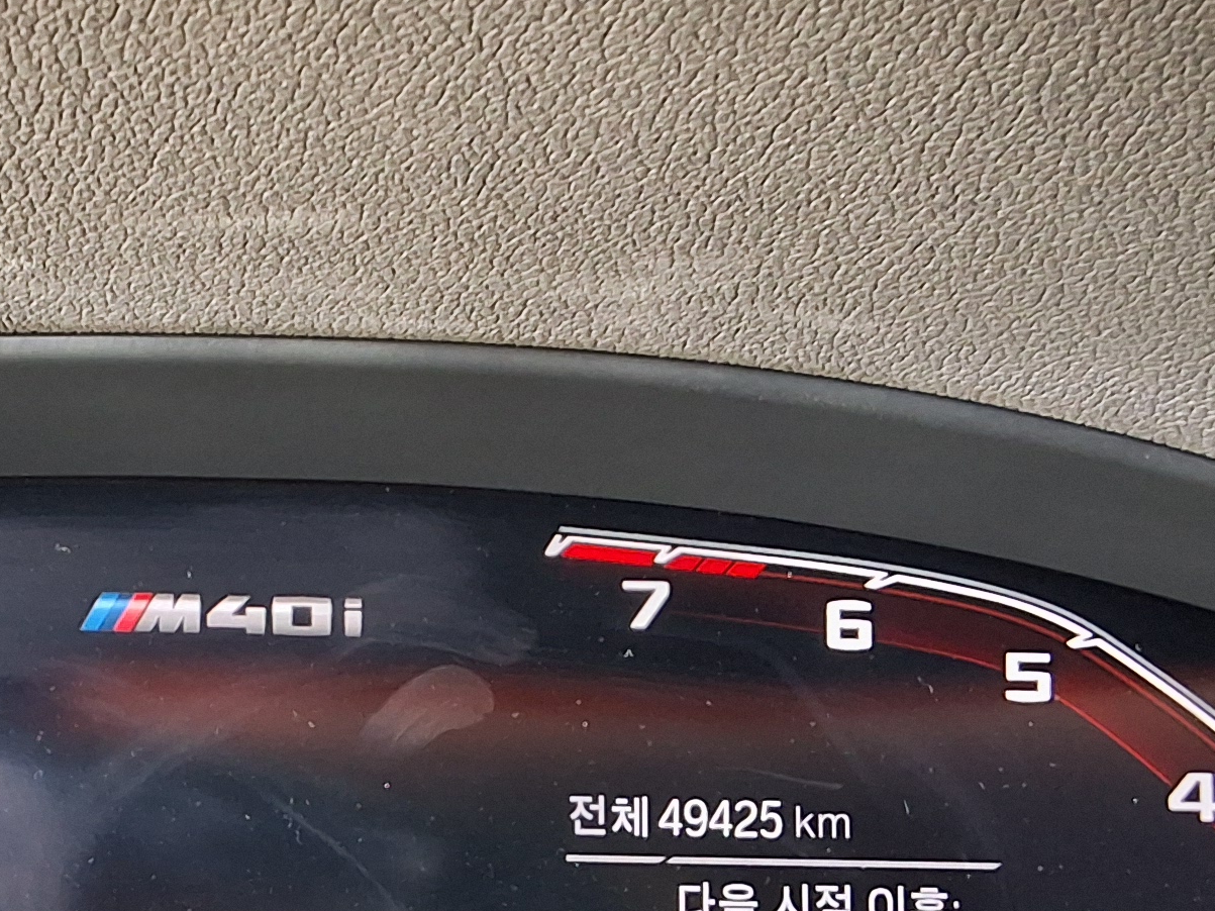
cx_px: 155
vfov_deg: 18.8
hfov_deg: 25.0
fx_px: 2667
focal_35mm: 76
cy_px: 933
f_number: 1.9
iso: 250
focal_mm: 2.91
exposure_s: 1/24
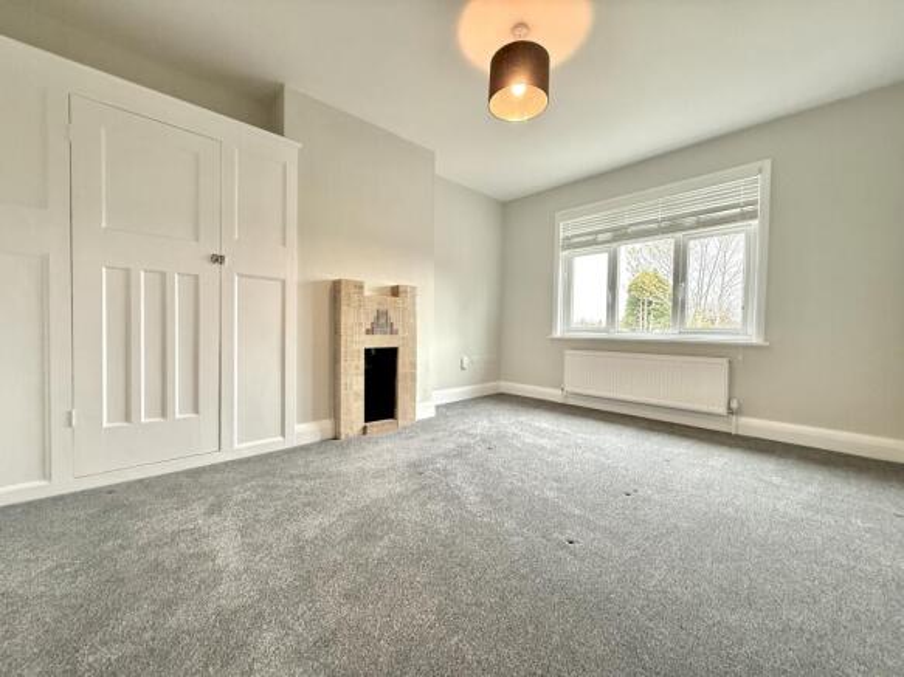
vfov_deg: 85.7
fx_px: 366
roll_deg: -1.7
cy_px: 338
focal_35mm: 14
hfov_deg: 102.1
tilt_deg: -2.1
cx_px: 452
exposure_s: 1/94
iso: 400
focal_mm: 2.22
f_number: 2.2
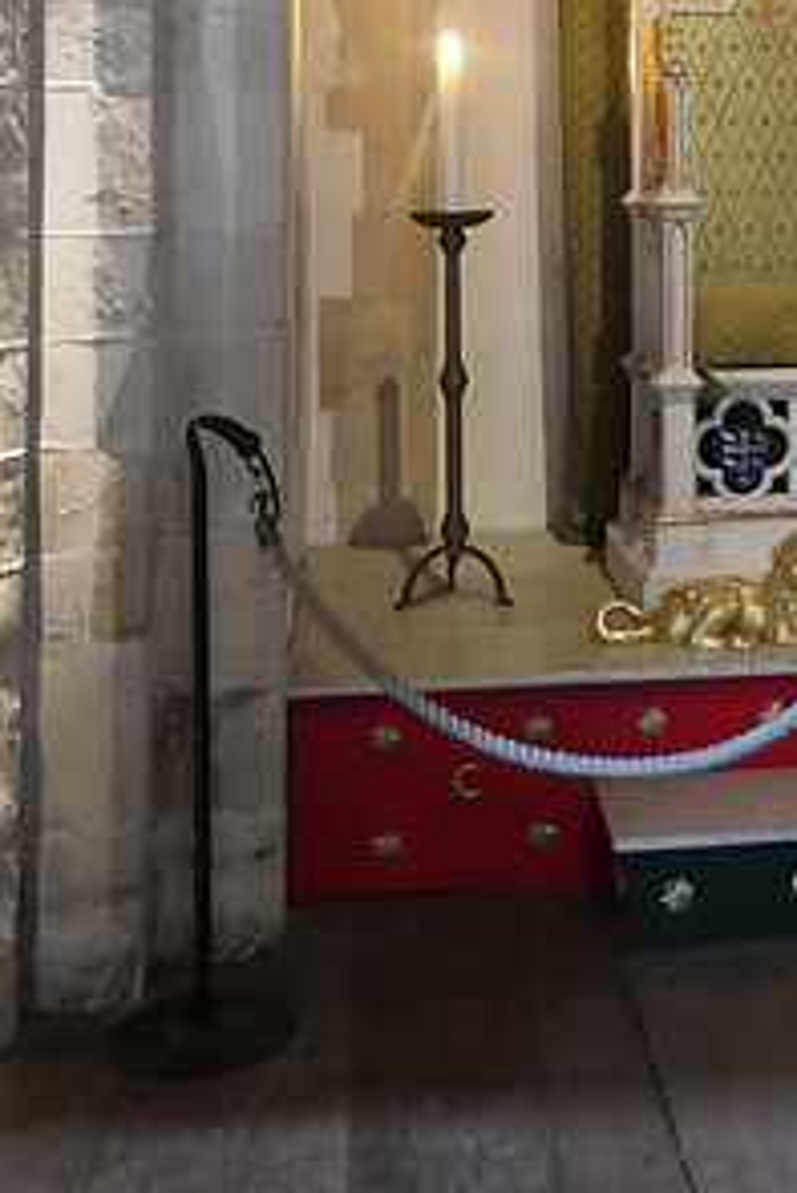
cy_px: 101
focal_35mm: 57
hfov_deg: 22.9
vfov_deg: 33.1
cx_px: 779
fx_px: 1891
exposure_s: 1/50
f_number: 3.5
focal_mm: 10.3
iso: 3200
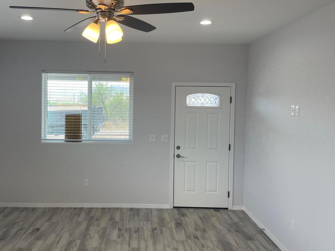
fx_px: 310
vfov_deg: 44.1
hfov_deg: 56.5
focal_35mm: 32
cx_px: 140
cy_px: 113
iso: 40
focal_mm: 4.2
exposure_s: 1/120
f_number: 1.6
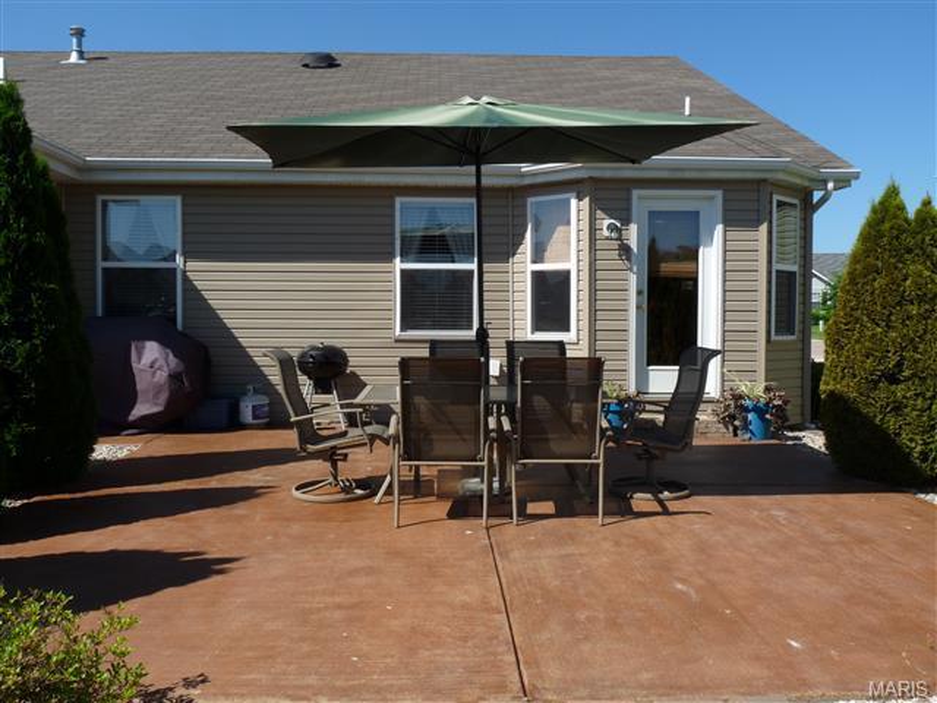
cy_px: 352
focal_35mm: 29
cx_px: 468
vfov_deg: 48.2
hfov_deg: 61.7
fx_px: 785
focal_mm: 5.1
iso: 100
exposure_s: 1/500
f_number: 5.6
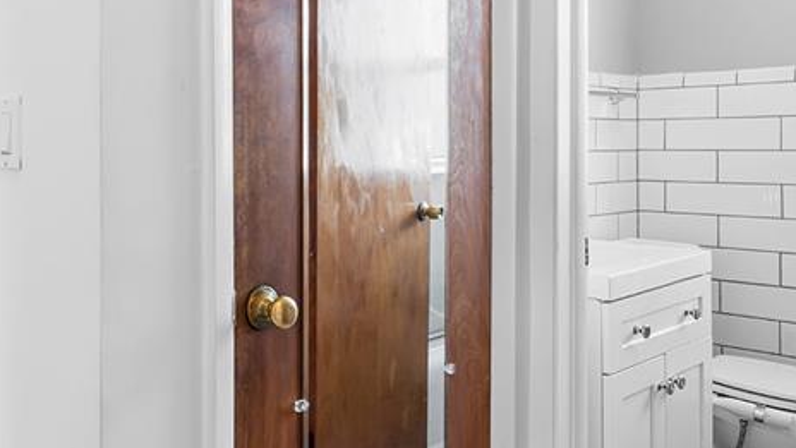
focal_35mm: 37
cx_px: 84
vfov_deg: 31.8
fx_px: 781
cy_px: 154
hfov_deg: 48.5
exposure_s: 1/3
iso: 100
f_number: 8
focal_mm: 16
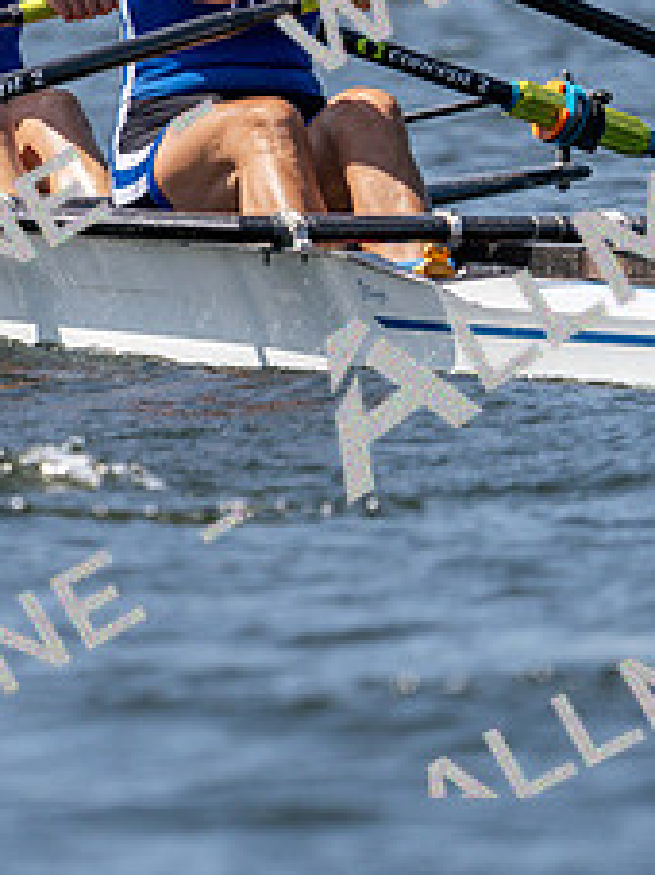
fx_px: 23940
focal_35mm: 948
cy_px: 137
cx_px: -4
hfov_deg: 1.6
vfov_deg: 2.1
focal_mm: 385
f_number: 6.3
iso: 250
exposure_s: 1/2000
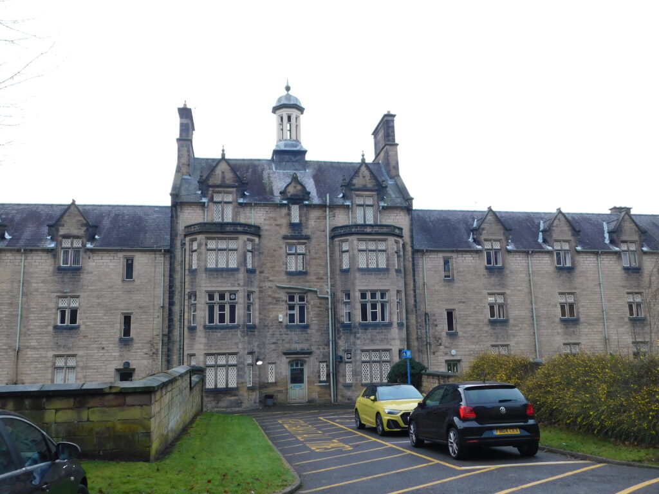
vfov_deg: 46.8
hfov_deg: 60.0
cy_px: 247
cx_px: 330
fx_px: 571
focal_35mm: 30
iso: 125
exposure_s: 1/60
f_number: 3.2
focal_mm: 5.3
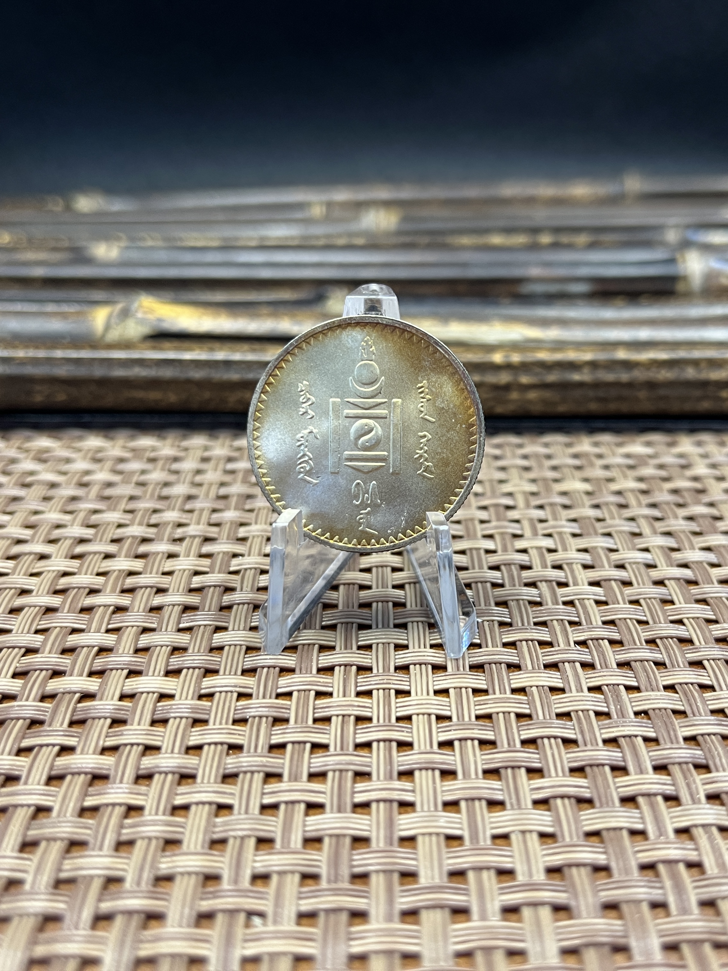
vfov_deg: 67.3
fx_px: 729
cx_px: 364
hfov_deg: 53.1
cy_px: 486
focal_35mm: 26
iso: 160
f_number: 1.6
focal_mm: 5.1
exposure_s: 1/60
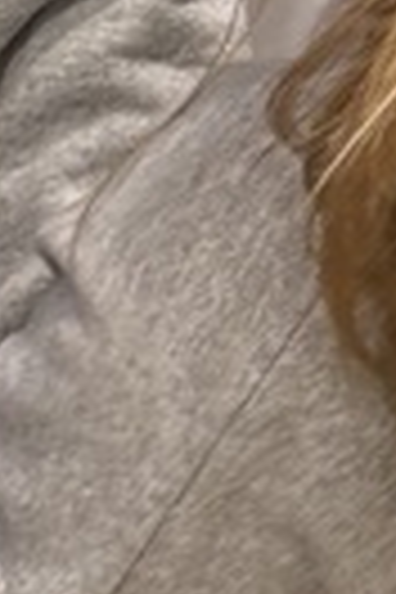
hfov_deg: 6.4
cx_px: 1228
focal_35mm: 193
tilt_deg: -8.9
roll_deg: +0.0
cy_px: -1166
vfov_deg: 8.8
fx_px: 3184
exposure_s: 1/60
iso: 125
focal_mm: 6.76
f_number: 1.78
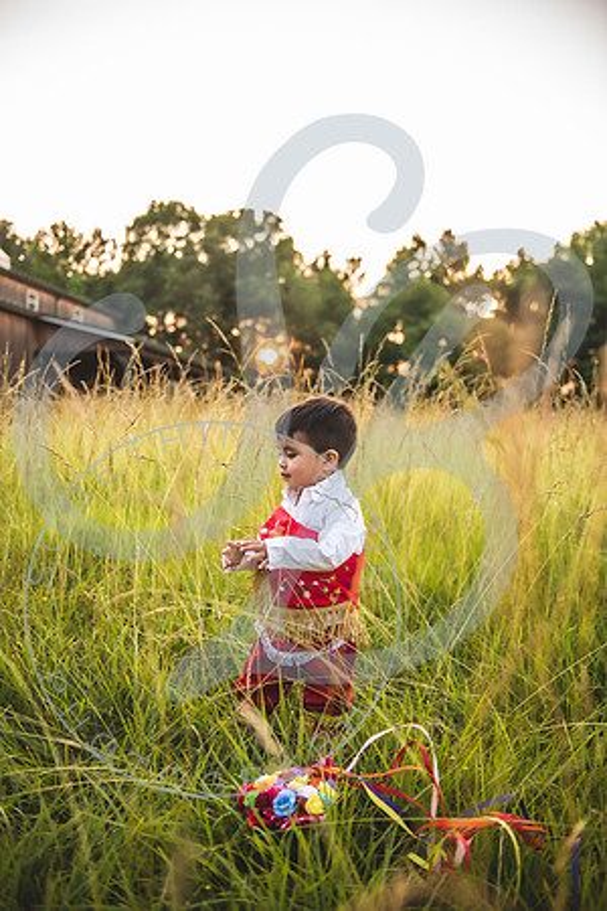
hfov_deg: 37.9
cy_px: 456
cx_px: 304
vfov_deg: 54.4
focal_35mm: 35
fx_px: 885
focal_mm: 35
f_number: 2.8
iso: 100
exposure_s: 1/160
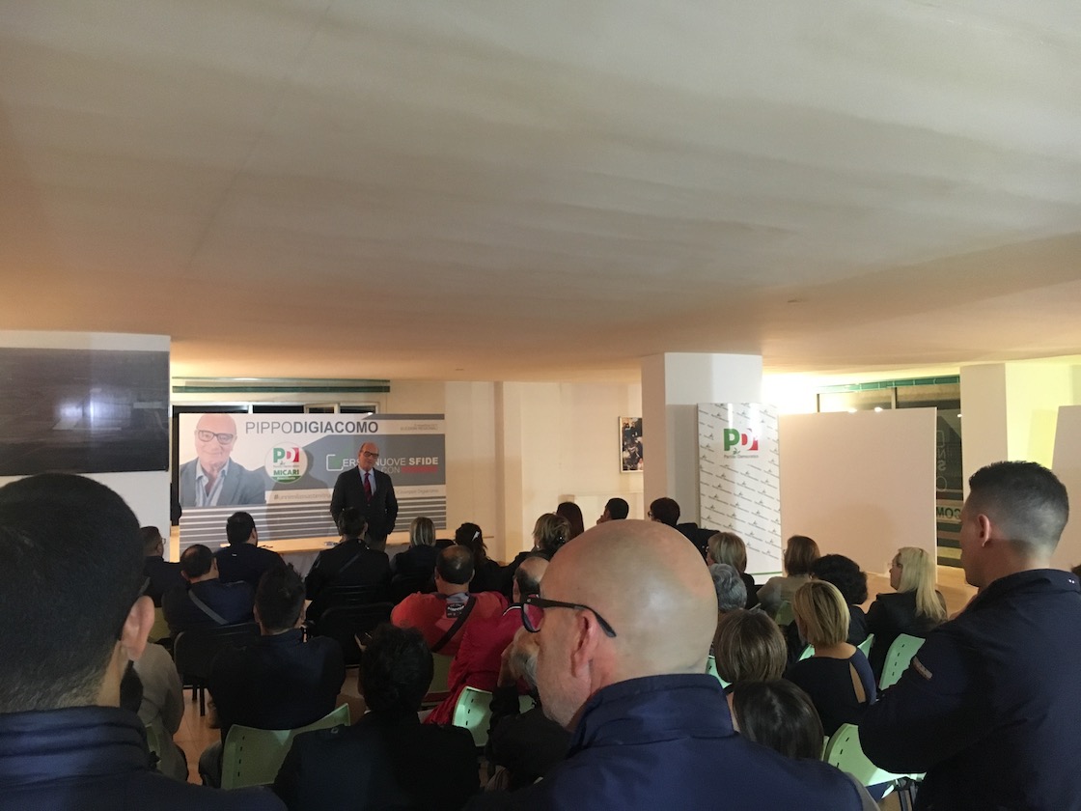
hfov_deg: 61.7
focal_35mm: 29
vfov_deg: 48.2
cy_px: 406
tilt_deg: +3.1
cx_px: 540
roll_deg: +1.6
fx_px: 906
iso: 200
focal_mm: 4.15
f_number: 2.2
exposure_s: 1/17
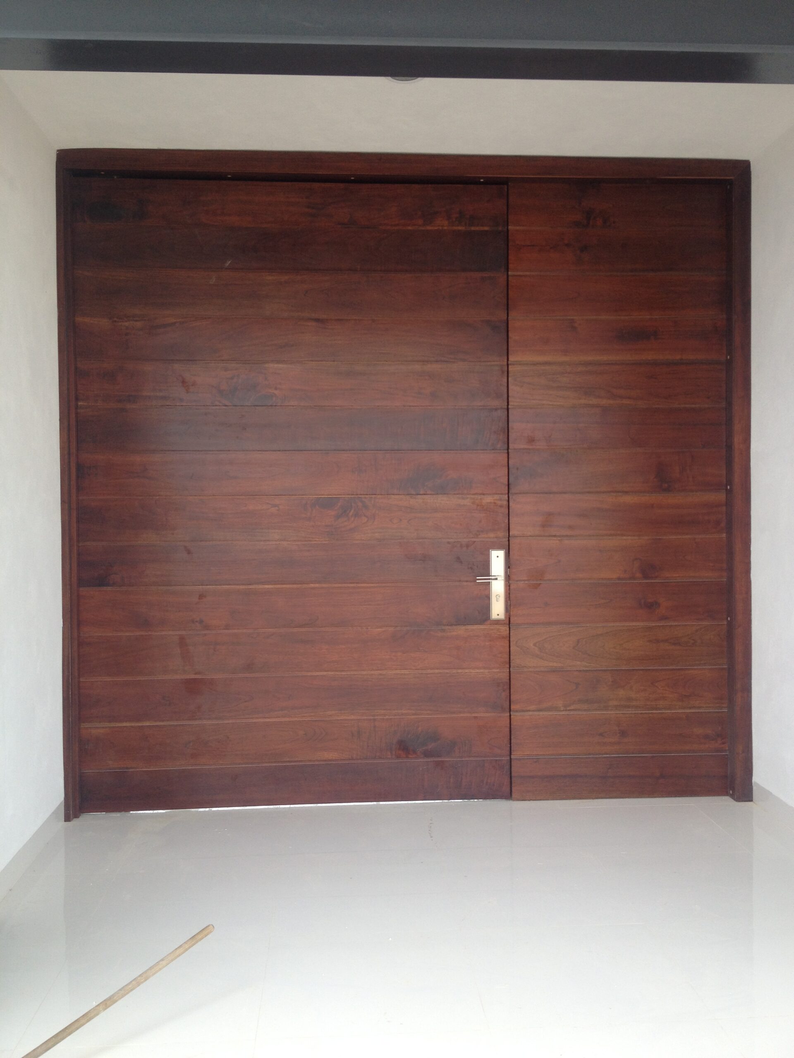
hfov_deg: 40.7
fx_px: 1070
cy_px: 529
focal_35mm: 35
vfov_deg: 52.6
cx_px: 397
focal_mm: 4.28
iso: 50
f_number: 2.4
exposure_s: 1/221
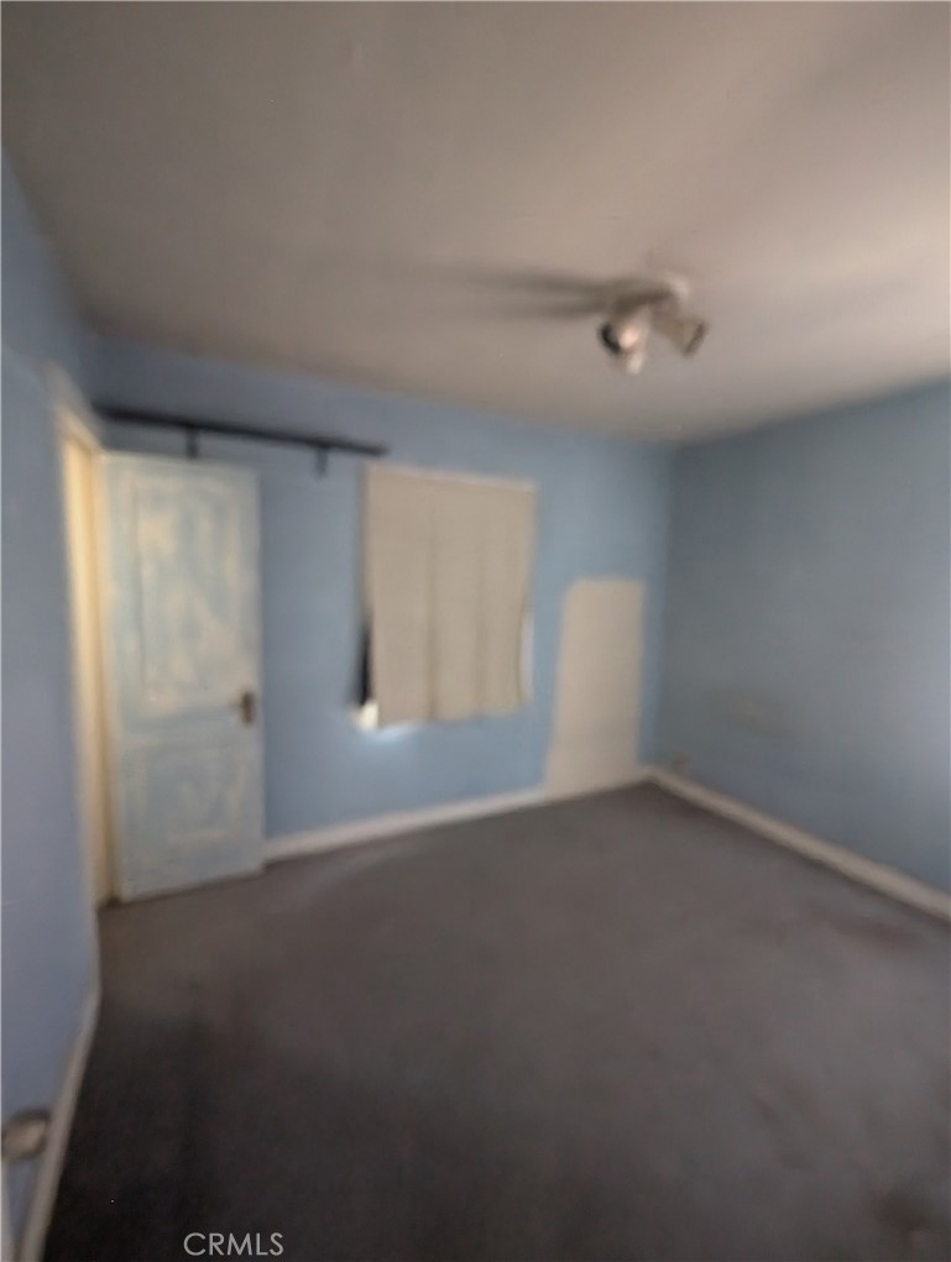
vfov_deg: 106.1
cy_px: 631
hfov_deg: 90.1
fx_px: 475
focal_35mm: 13
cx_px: 476
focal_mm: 1.95
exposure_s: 1/23.8
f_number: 2.2
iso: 3451
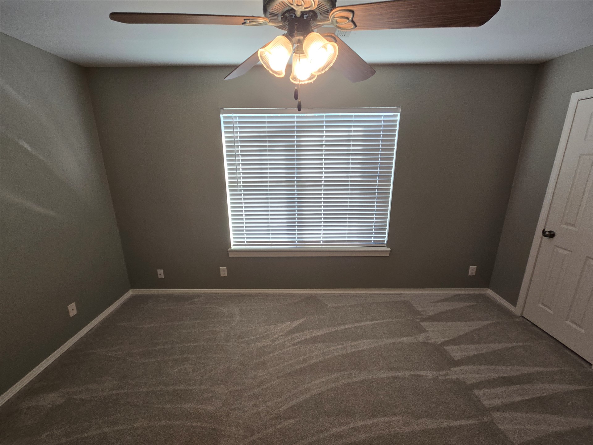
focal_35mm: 13
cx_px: 296
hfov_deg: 106.2
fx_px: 223
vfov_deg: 89.9
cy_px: 222
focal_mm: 2.2
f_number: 2.2
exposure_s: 1/60
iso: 80
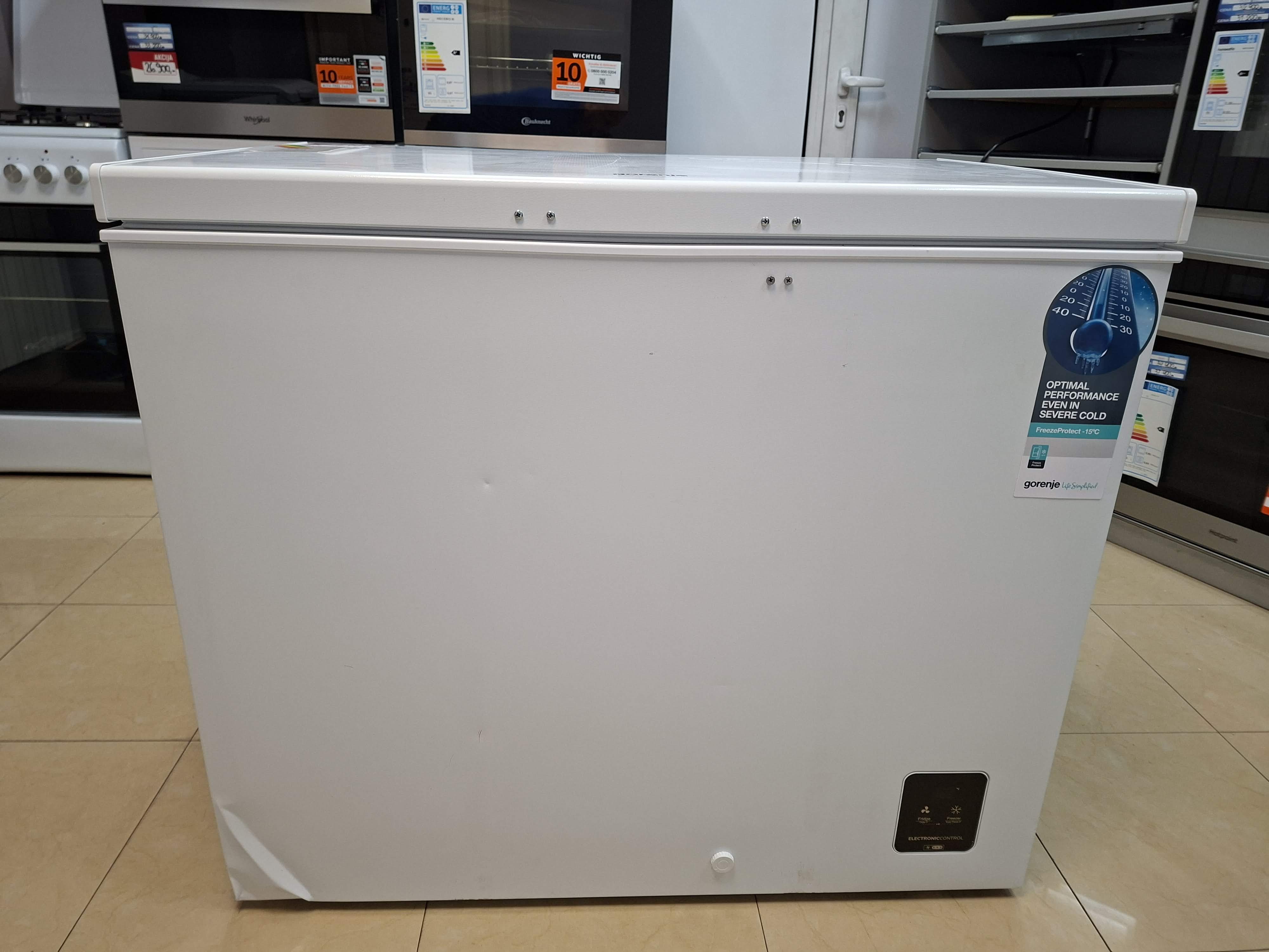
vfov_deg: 58.9
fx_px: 843
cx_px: 634
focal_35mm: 23
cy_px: 476
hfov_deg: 73.9
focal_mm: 5.54
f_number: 1.8
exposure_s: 1/50
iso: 160
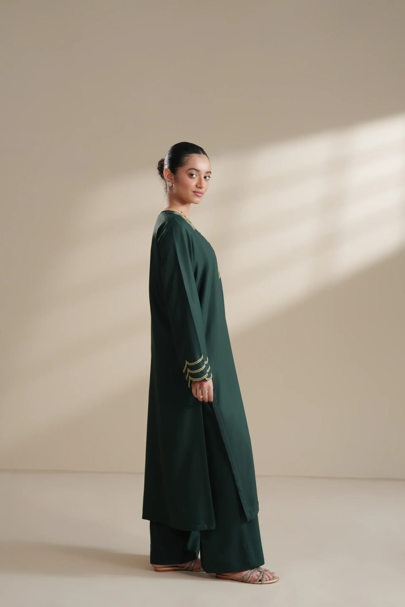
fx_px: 1181
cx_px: 202
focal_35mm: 70
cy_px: 304
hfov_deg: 19.5
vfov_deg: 28.8
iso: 500
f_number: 3.2
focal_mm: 70
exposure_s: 1/250
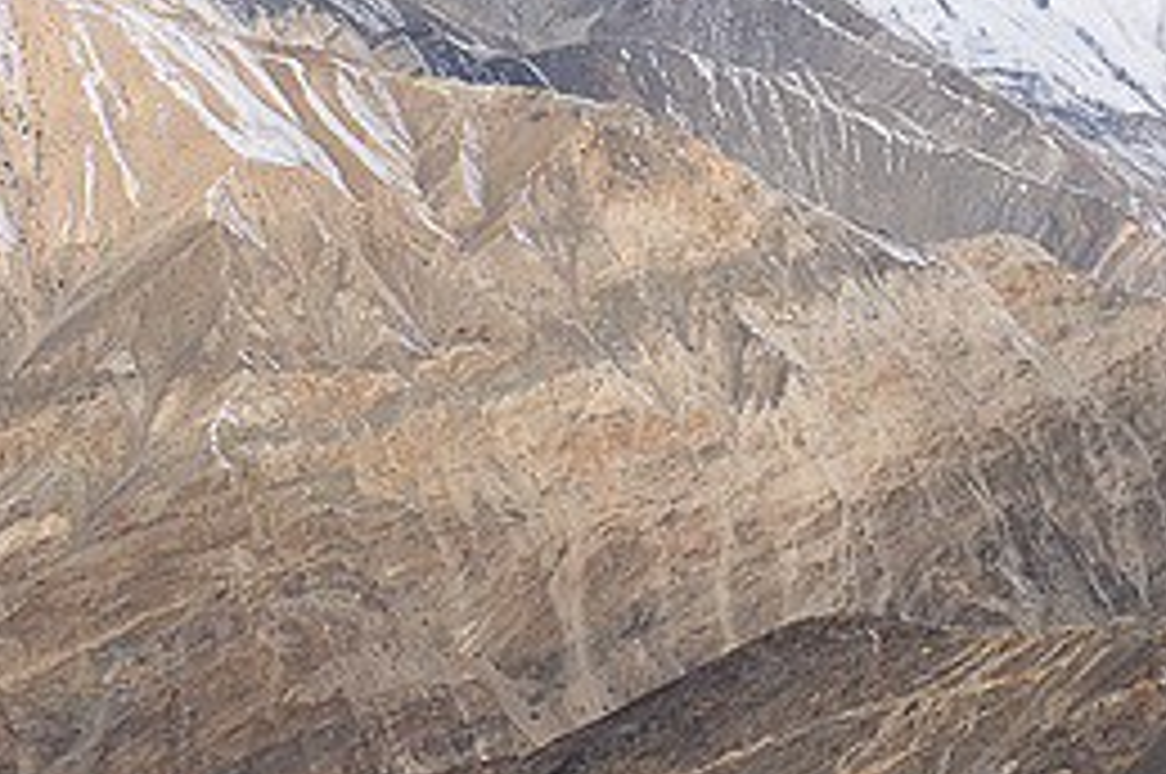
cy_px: 126
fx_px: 5079
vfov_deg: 8.7
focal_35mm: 157
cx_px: 1202
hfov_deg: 12.9
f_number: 14
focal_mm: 70
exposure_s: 1/1250
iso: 450
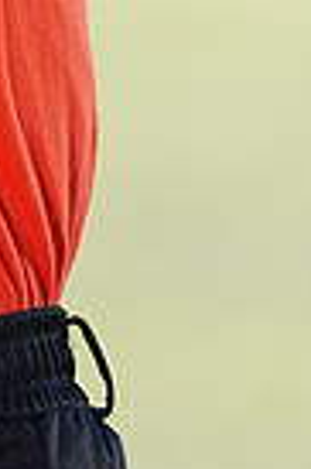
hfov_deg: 1.6
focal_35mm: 849
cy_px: -188
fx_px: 11029
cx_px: -186
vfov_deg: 2.4
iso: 50
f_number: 4
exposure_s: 1/250
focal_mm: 200
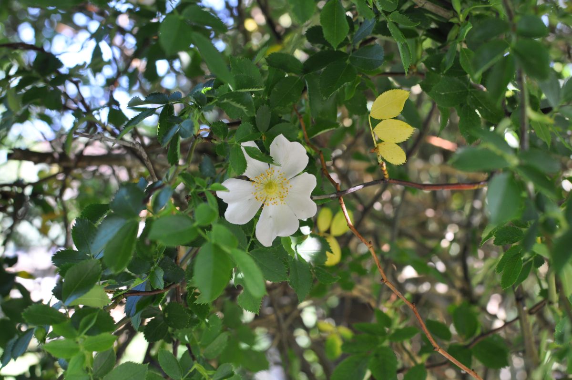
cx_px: 286
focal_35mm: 52
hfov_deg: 37.9
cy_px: 190
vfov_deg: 25.7
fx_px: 833
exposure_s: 1/80
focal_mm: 35
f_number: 4.5
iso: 400
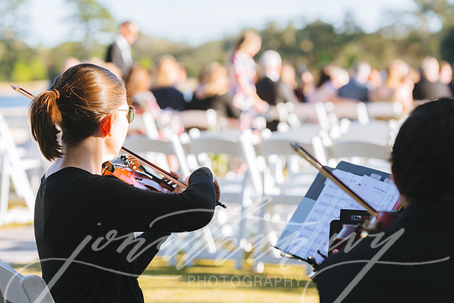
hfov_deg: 16.8
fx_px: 1540
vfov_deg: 11.2
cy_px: 152
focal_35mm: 122
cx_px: 227
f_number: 4.5
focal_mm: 116
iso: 200
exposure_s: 1/500
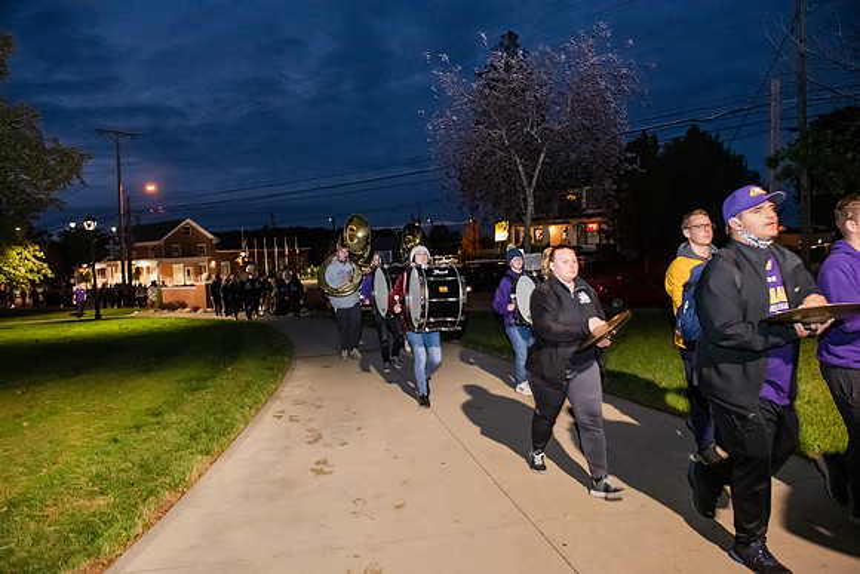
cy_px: 287
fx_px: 573
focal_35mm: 24
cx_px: 430
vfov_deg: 53.2
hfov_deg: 73.7
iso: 8000
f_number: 4.5
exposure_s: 1/60
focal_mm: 24
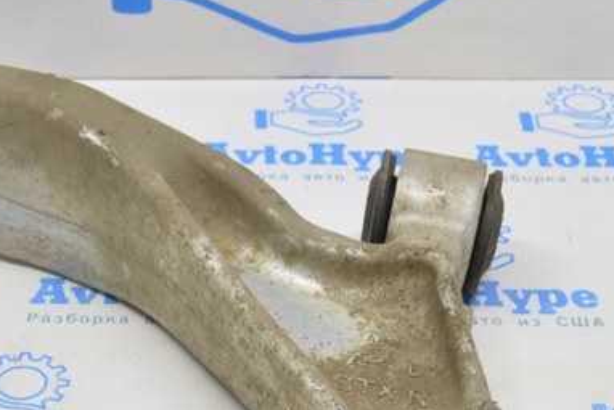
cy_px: 449
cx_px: 206
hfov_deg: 22.0
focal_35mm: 92
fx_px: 1575
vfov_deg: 14.5
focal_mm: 23
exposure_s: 1/20
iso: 400
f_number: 5.6
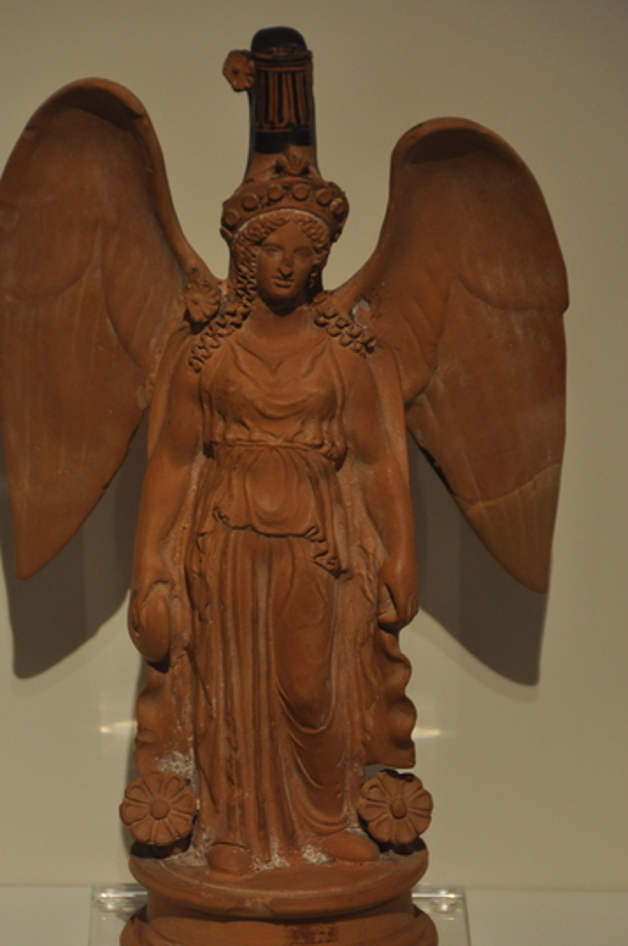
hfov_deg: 4.4
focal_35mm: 313
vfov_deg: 6.6
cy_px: 521
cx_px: 276
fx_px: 8211
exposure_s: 1/40
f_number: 5.6
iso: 500
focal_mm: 170
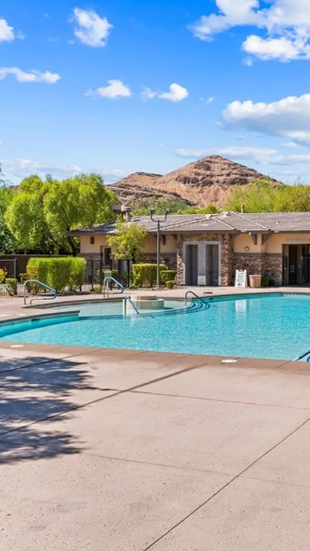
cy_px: 278
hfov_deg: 26.1
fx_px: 658
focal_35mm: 45
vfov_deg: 45.5
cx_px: 238
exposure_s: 1/8000
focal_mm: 28
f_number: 8
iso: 400
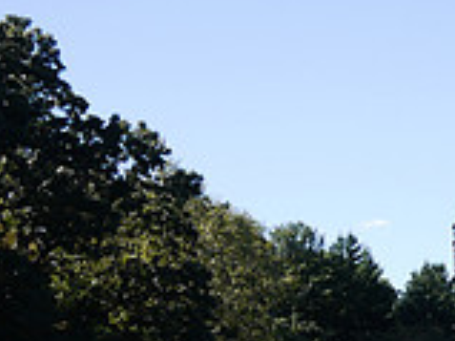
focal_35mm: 146
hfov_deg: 12.4
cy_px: 477
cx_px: 813
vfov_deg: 9.9
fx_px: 1918
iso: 100
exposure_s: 1/125
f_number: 9
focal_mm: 20
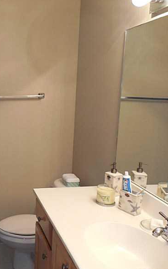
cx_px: 8
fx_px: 264
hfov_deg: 33.0
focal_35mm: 36
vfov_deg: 54.0
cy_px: 135
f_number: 3.3
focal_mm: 4.5
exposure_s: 1/30
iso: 360
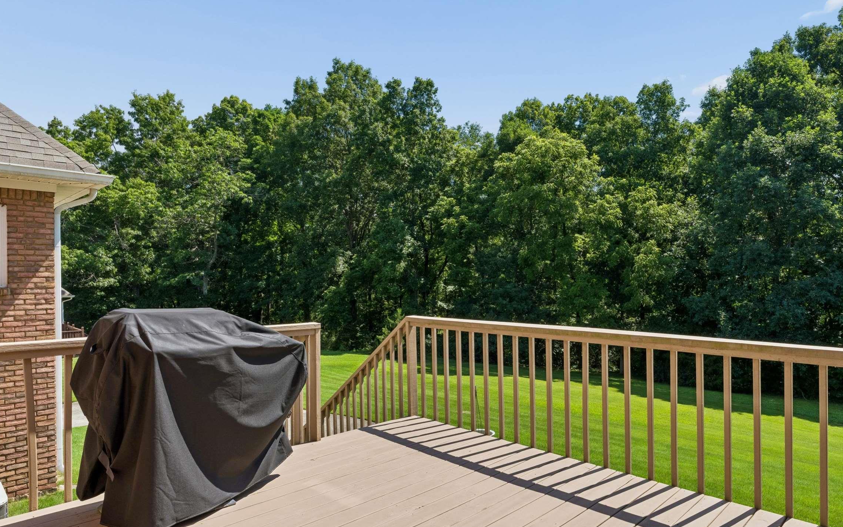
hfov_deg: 79.0
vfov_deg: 55.0
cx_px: 495
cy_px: 277
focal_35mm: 22
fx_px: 505
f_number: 13
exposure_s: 1/250
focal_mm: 16
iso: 400
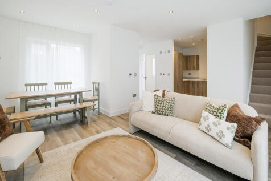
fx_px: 113
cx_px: 136
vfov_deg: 77.3
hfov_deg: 100.4
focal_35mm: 15
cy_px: 90
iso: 640
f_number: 8
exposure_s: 1/35
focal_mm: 10
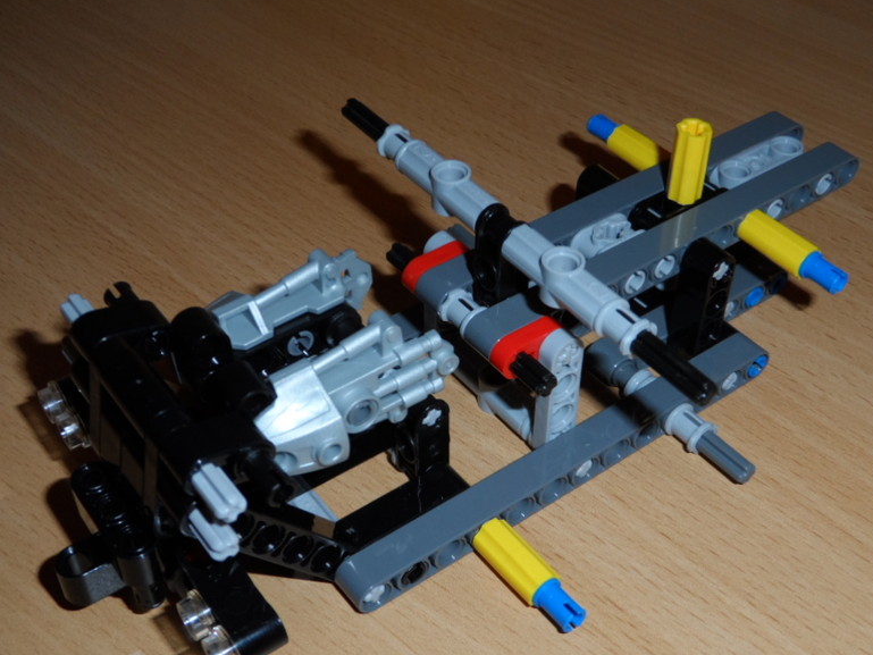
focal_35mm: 48
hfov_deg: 39.6
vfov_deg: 30.2
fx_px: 1211
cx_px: 475
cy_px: 366
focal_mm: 6.8
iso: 100
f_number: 3.7
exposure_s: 1/45
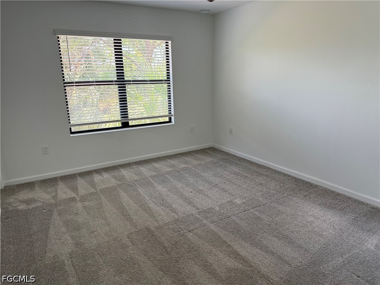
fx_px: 263
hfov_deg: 71.6
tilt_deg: -13.4
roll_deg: +0.8
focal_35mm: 24
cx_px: 190
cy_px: 142
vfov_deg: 56.8
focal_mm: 6.76
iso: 160
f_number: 1.78
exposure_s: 1/191
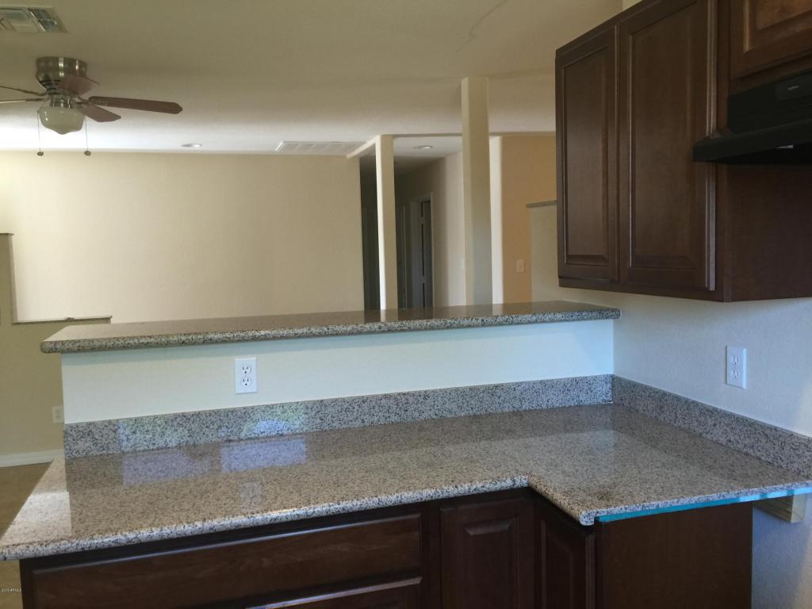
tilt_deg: -4.5
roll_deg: +0.4
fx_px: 680
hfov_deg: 61.7
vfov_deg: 48.2
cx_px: 406
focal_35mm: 29
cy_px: 304
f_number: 2.2
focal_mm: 4.15
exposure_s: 1/15
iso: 40
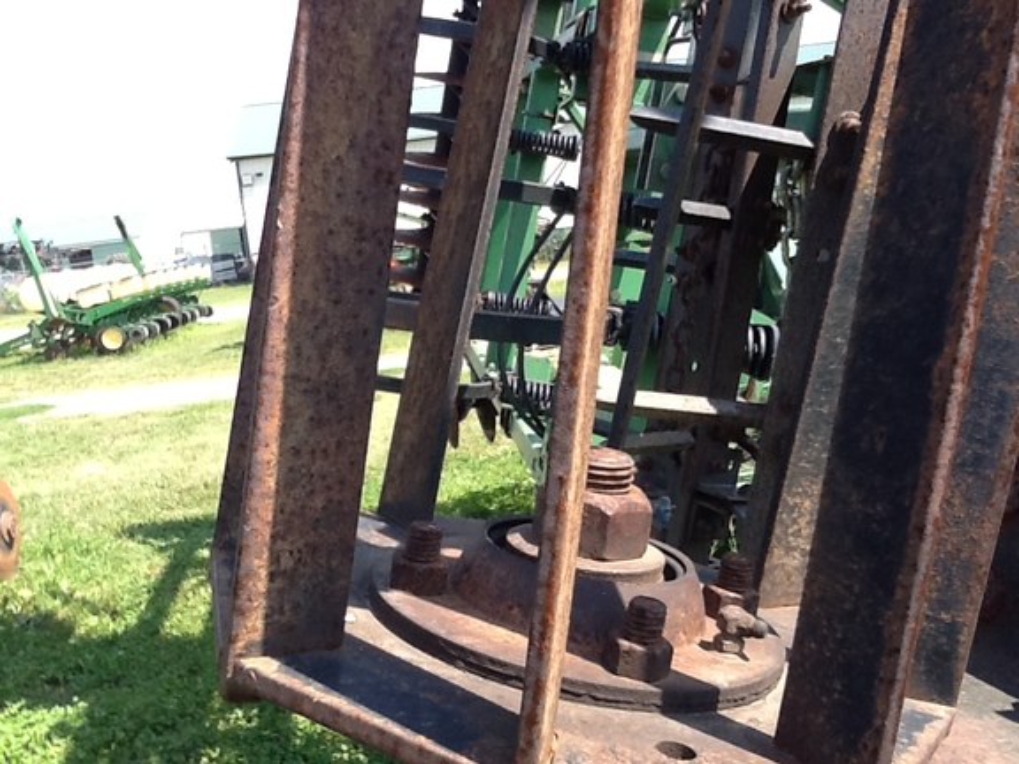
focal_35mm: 44
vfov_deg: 32.9
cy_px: 382
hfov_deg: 42.9
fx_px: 1295
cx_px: 510
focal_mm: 2.03
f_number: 2.4
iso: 40
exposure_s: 1/387
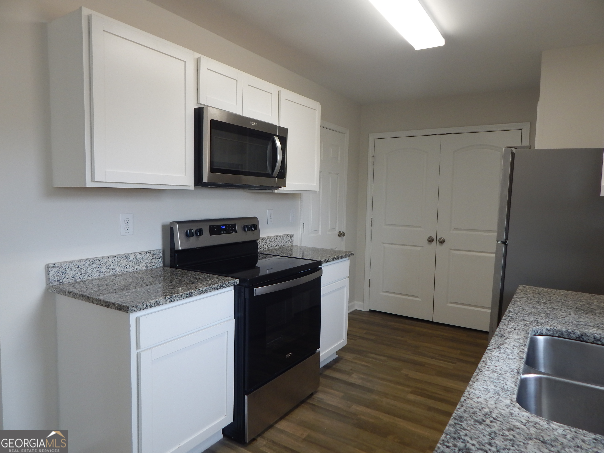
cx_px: 302
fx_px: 384
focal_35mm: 22
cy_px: 226
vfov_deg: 61.1
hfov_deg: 76.4
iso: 125
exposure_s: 1/30
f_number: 3
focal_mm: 4
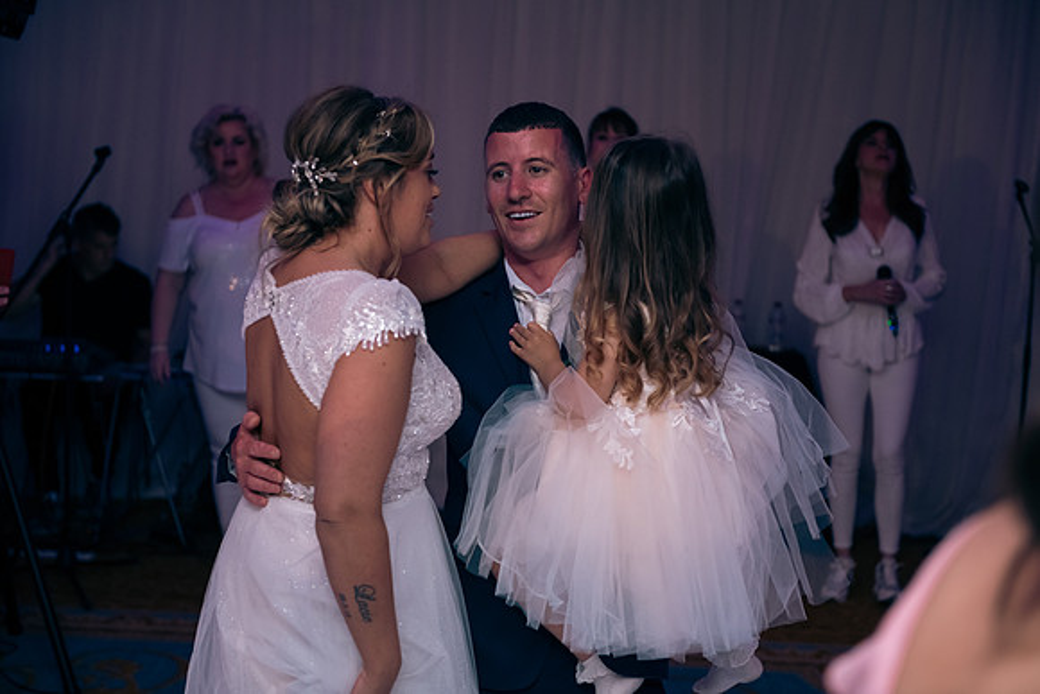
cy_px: 347
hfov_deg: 32.4
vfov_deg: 21.9
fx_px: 1791
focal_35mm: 62
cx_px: 520
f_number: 3.5
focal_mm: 62
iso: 800
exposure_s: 1/160
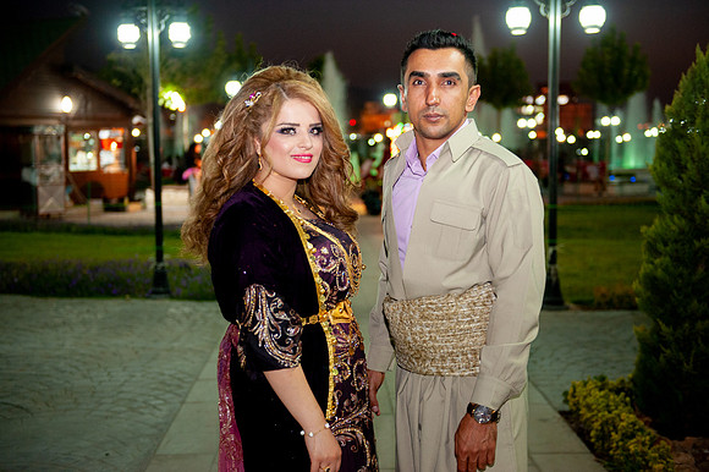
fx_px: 1013
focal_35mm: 51
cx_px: 354
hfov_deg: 38.6
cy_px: 236
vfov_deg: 26.2
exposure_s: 1/20
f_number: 2.8
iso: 1250
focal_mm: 50
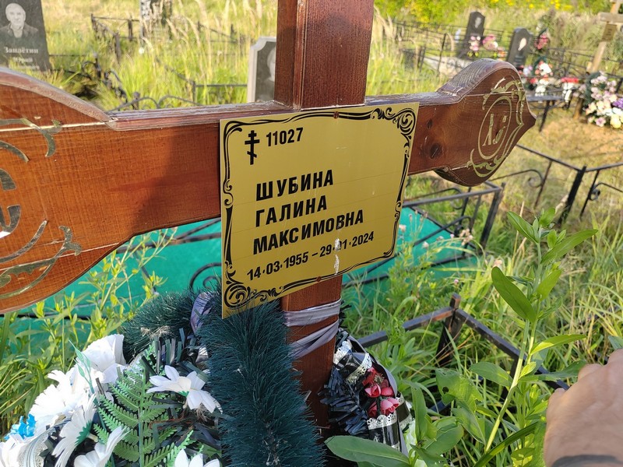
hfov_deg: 65.3
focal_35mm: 27
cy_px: 234
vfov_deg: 51.4
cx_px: 312
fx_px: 486
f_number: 1.9
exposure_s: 1/390
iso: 100
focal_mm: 5.52
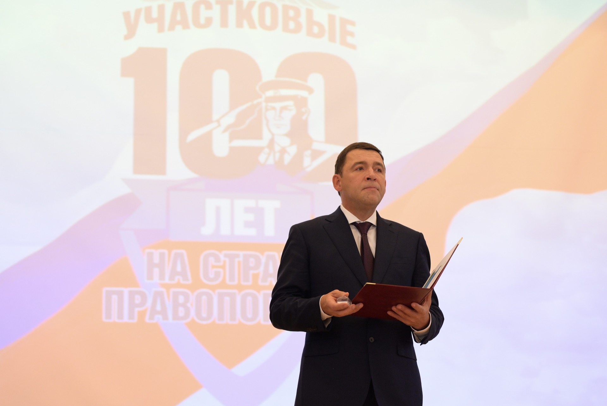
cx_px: 304
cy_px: 203
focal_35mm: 86
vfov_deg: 15.9
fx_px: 1451
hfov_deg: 23.6
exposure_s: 1/125
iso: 2500
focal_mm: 86
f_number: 3.5
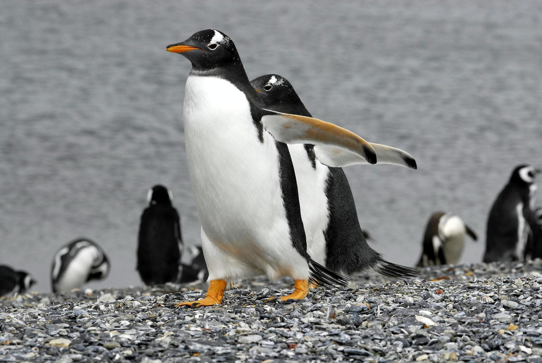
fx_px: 3052
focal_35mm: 202
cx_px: 271
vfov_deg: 6.8
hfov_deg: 10.1
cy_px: 182
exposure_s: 1/640
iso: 400
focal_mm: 135
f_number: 8
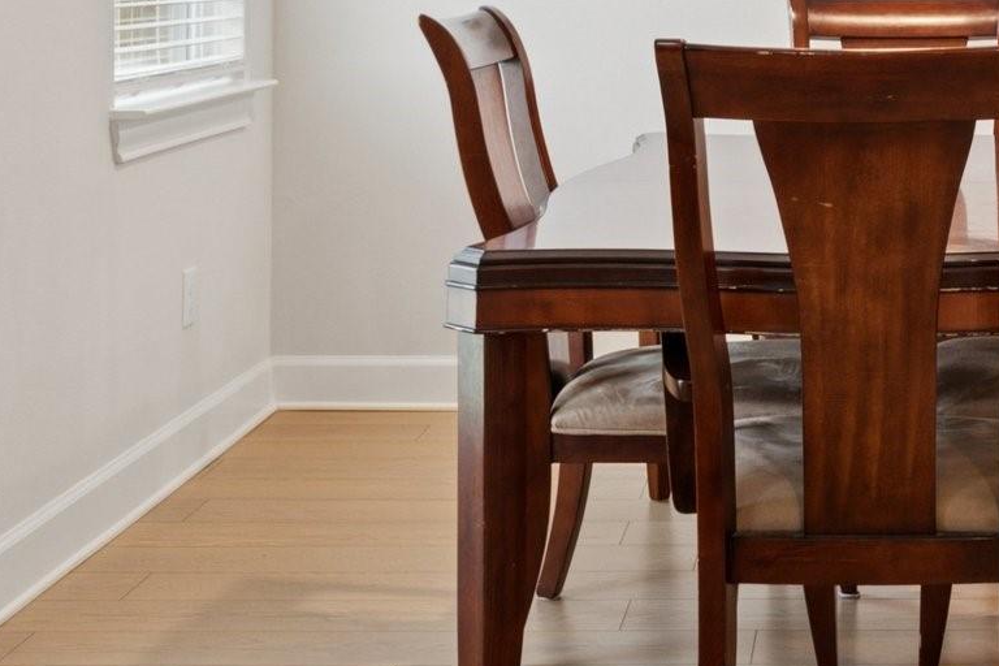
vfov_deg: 16.5
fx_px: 2220
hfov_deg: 24.7
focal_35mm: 80
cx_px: 868
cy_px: -72
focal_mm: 20
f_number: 8
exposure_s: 1/3
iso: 200
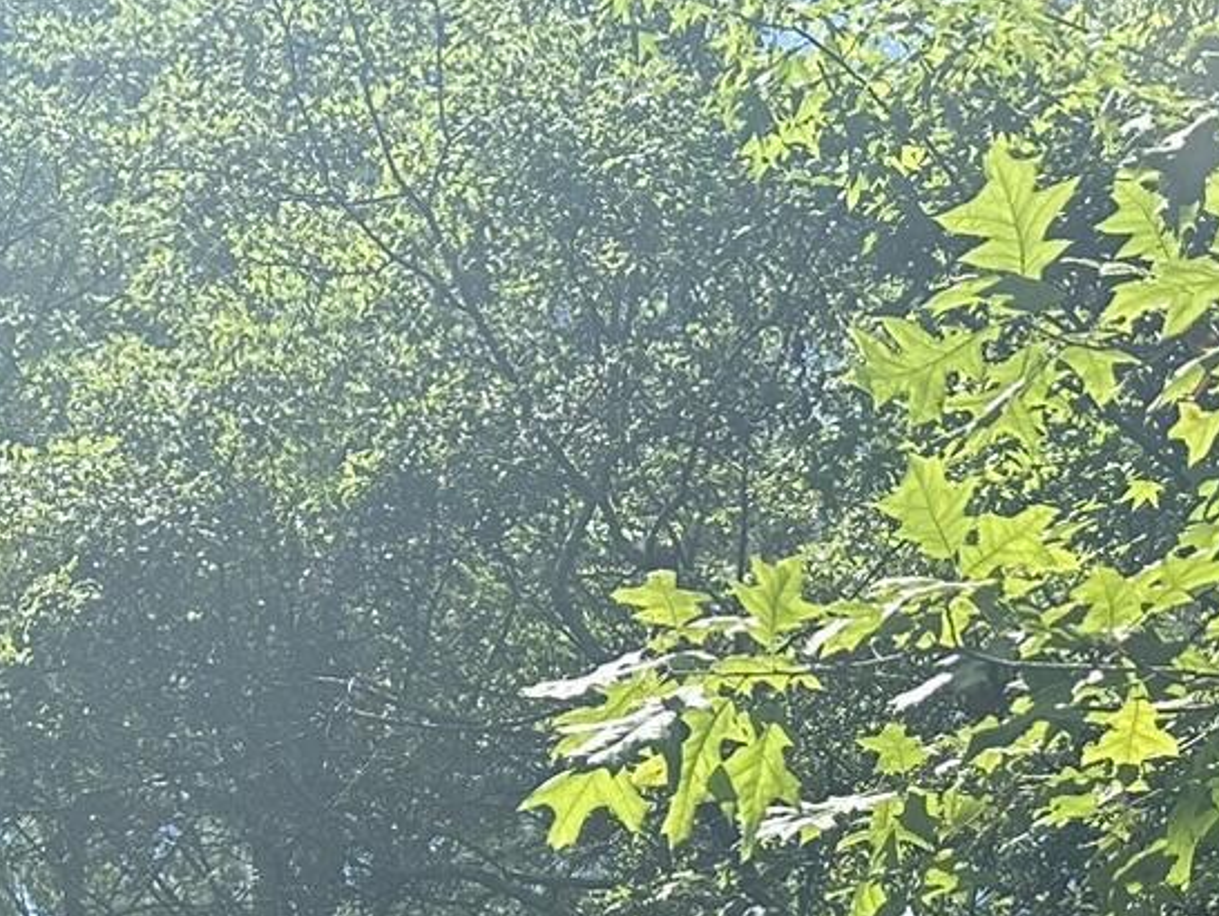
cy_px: 1633
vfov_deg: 14.5
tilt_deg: +16.8
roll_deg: -0.7
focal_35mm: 90
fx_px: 3171
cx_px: 319
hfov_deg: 21.6
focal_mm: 6.86
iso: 80
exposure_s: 1/1664
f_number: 1.78
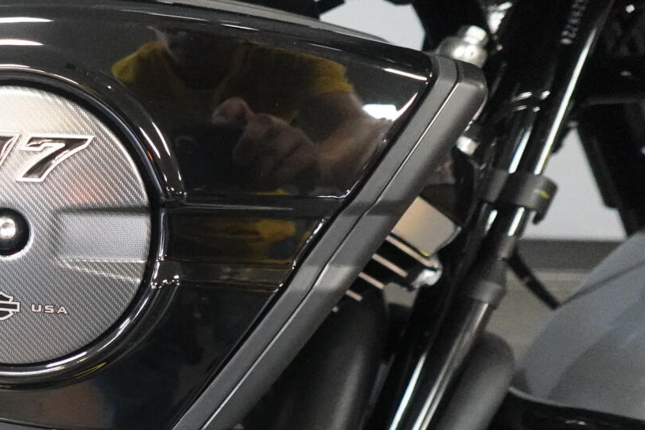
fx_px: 878
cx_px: -4
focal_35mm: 49
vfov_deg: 26.6
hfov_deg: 36.2
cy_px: 385
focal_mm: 7.6
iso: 3200
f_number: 2
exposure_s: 1/160
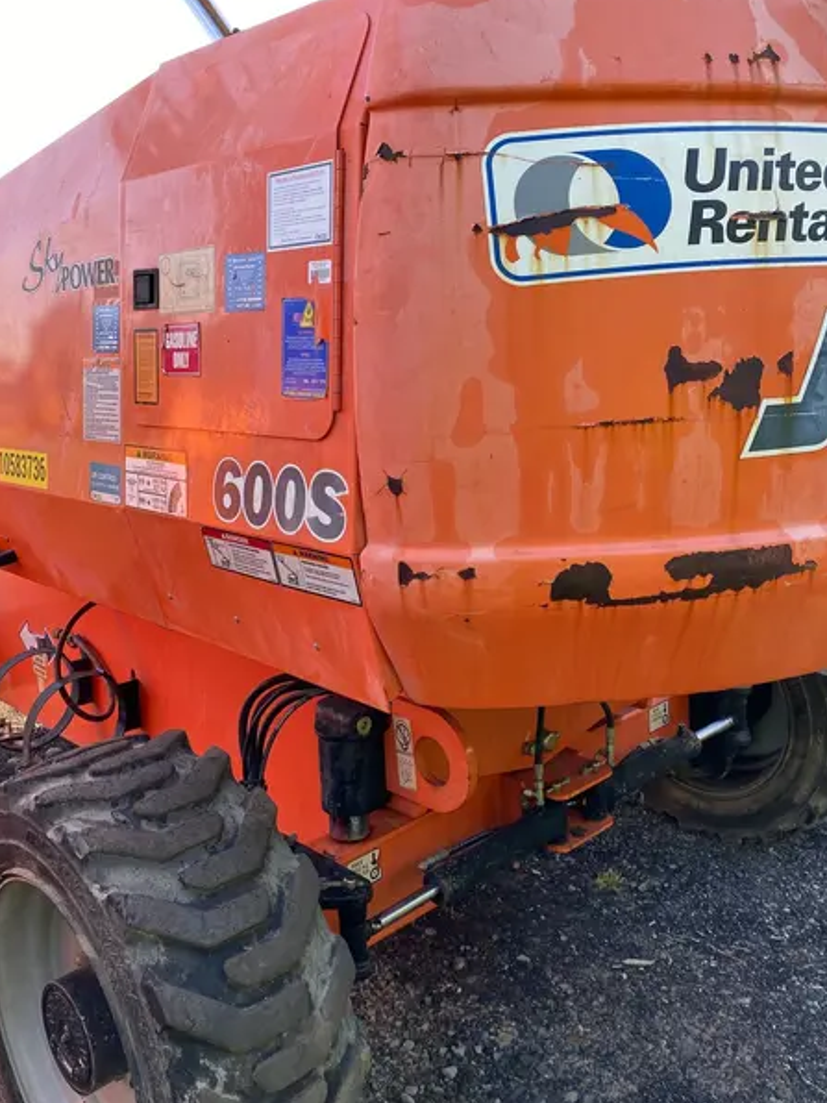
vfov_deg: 56.7
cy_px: 502
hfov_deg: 44.1
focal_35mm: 32
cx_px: 383
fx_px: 1019
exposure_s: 1/143
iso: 32
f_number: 1.8
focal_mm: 4.25
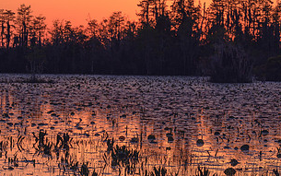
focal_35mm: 194
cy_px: 121
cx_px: 107
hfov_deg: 10.8
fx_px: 1487
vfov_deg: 6.8
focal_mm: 98
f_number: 6.3
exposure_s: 1/500
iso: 125
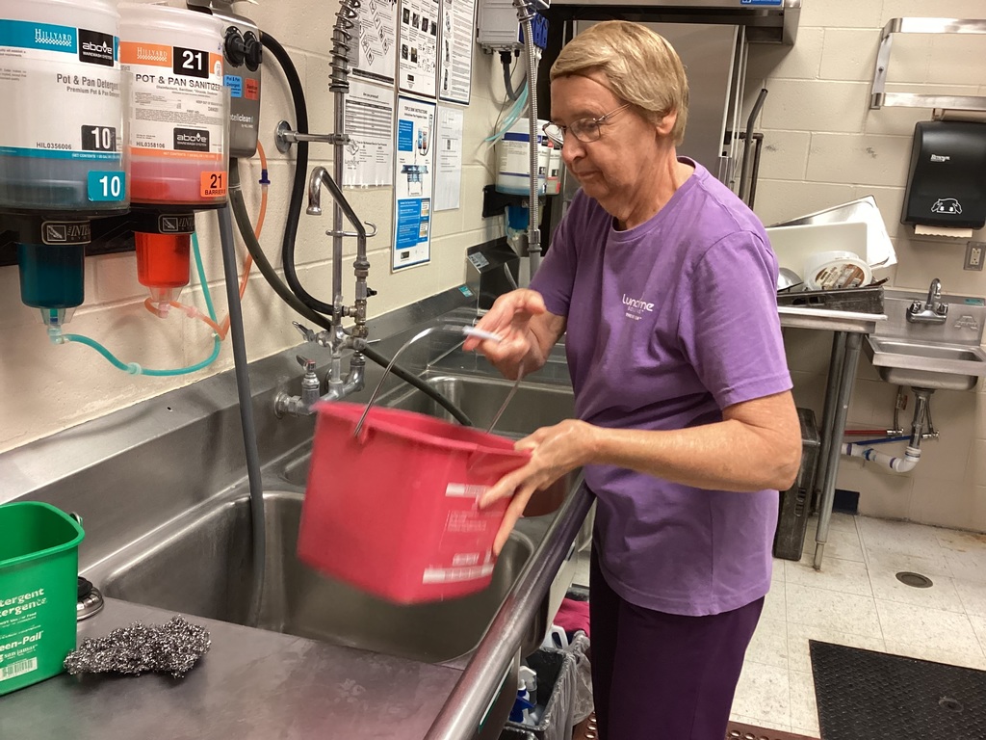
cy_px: 370
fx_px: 883
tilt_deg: -13.6
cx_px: 493
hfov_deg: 58.4
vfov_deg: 45.4
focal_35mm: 31
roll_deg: -3.1
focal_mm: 3.3
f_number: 2.4
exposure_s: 1/60
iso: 200
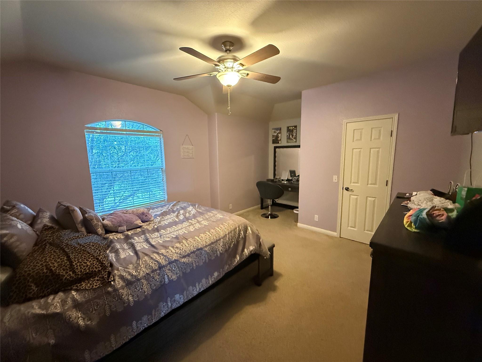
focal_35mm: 14
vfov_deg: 85.7
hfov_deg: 102.1
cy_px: 181
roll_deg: +0.8
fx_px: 195
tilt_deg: -6.9
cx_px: 241
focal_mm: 2.22
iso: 1000
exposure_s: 1/60
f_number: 2.2
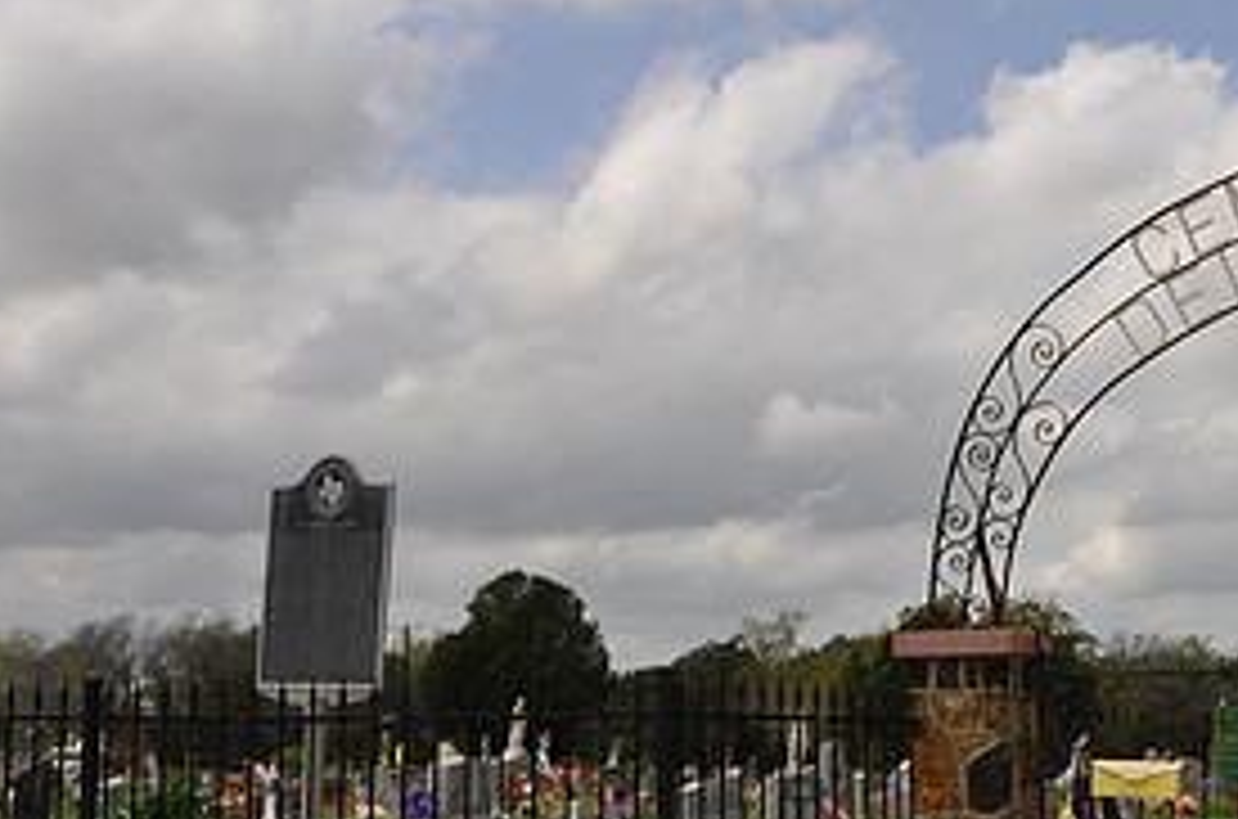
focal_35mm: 57
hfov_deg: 32.8
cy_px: 421
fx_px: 1956
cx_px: 1184
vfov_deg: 23.7
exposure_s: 1/125
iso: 200
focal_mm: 18
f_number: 11
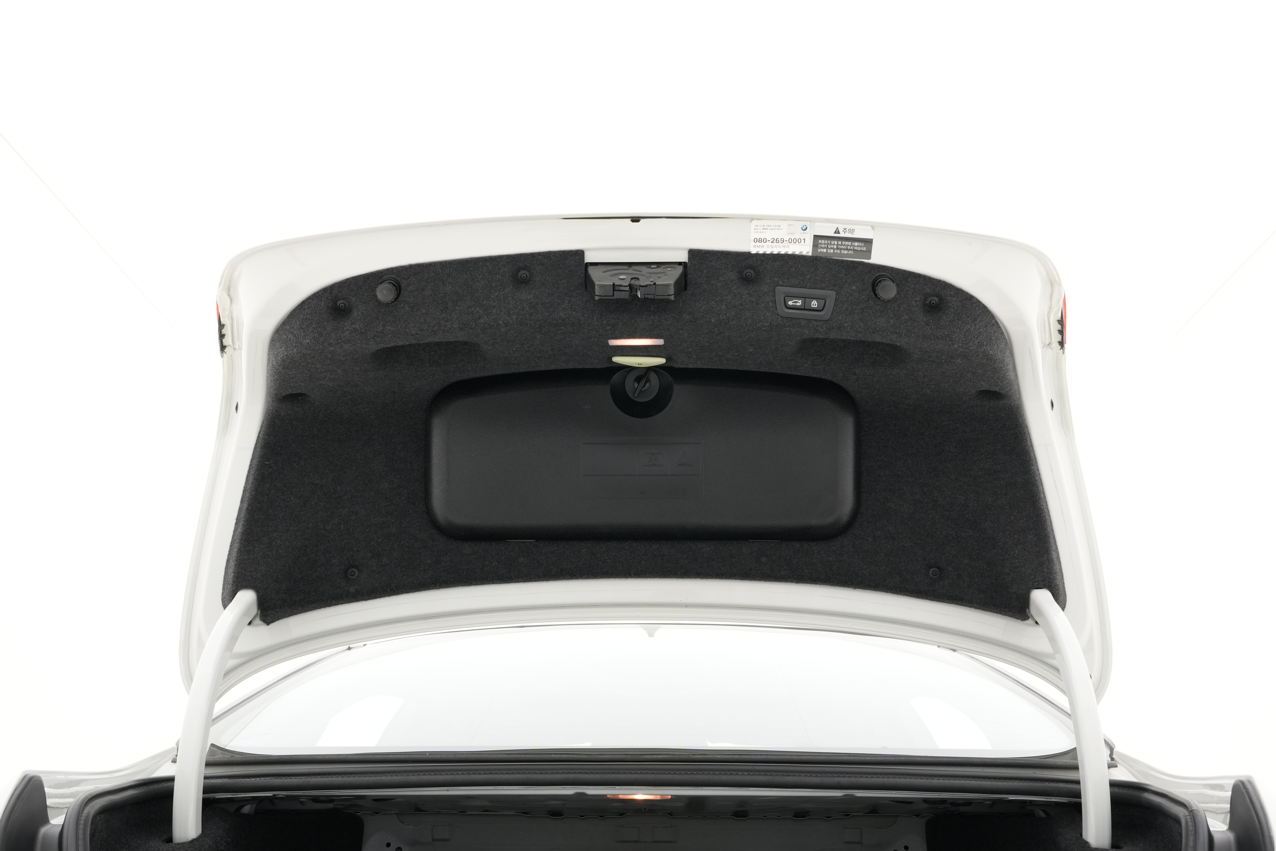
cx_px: 638
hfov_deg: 56.6
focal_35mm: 33
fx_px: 1186
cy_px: 426
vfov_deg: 39.5
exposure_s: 1/100
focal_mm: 22.3
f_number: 8
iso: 800
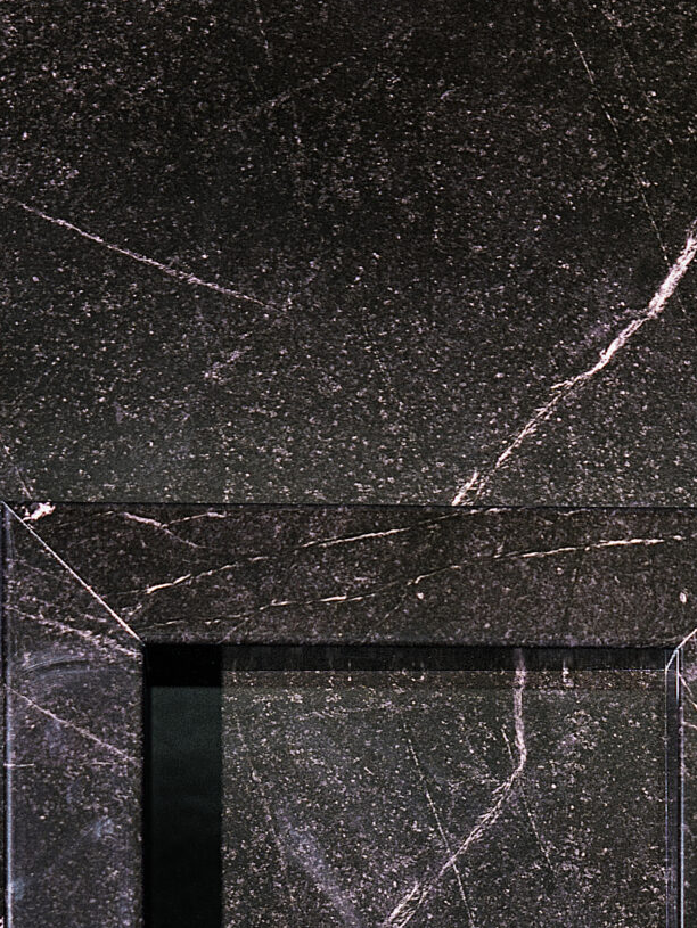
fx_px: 8504
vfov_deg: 6.2
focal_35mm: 317
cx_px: 470
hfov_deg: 4.7
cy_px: 1041
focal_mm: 105
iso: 100
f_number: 2.8
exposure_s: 1/100
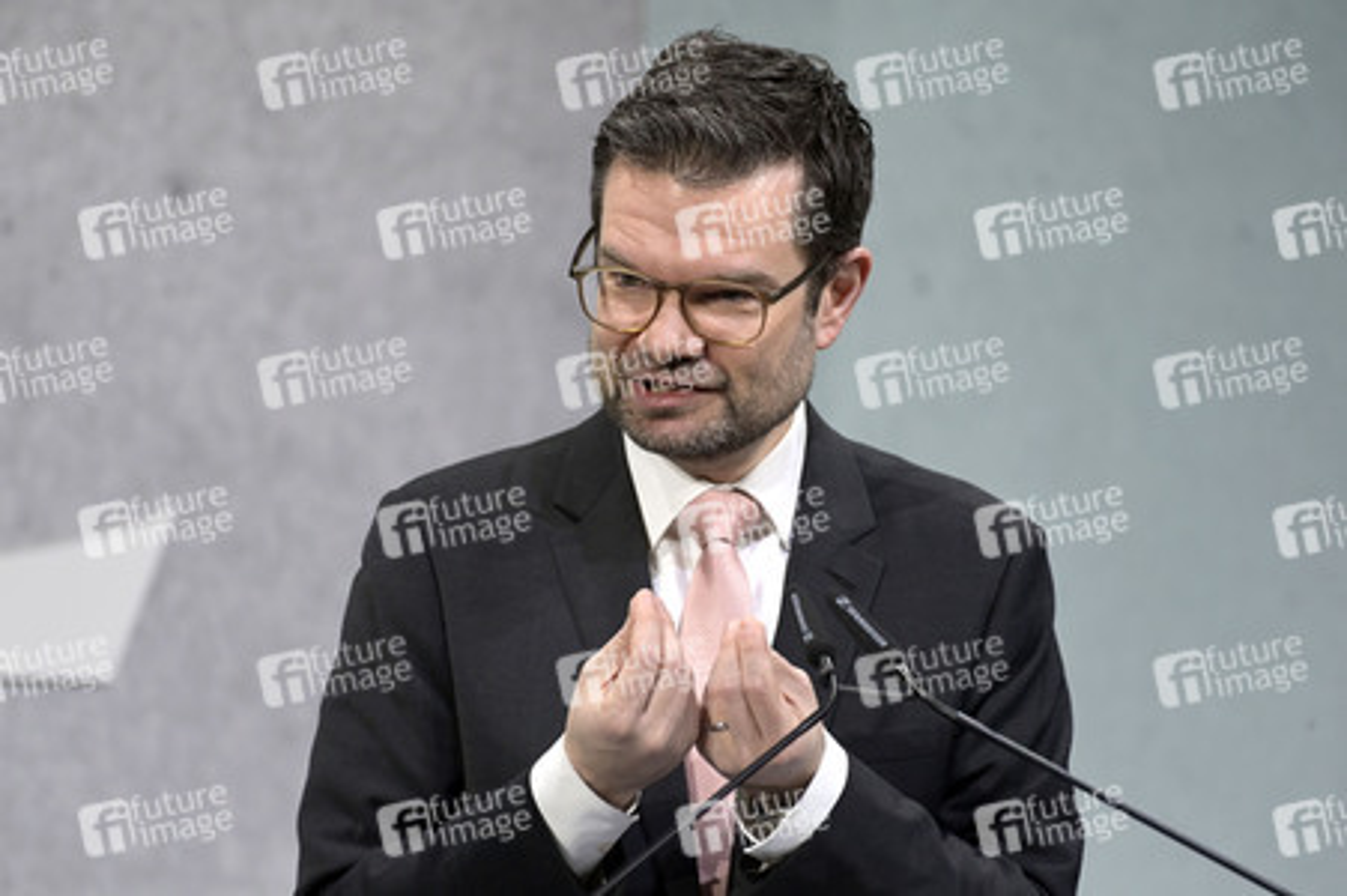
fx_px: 18694
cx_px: 674
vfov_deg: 2.7
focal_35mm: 500
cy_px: 448
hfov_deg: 4.1
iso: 2500
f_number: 5.6
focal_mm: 500
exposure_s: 1/640
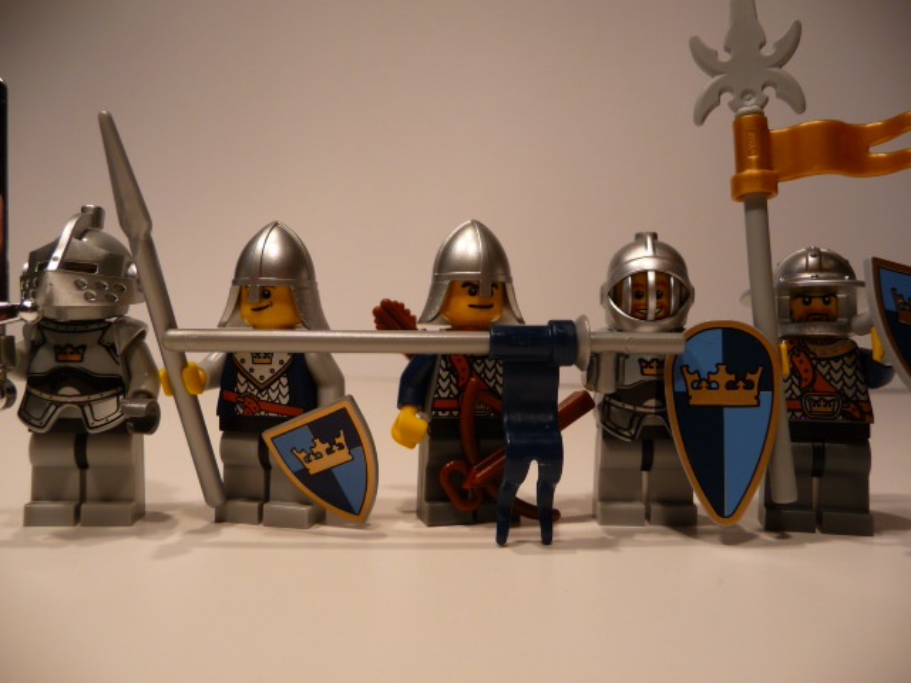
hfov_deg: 63.4
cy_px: 342
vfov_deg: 49.7
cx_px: 456
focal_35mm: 28
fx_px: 737
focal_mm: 4.7
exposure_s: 1/50
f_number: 3.3
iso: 100
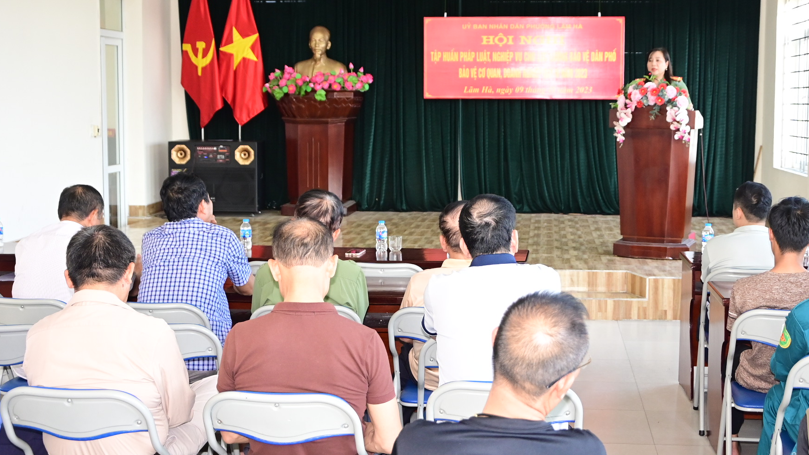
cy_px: 184
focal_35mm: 53
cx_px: 441
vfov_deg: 22.6
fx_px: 1137
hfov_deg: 39.1
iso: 1600
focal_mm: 30
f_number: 4.2
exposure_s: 1/200
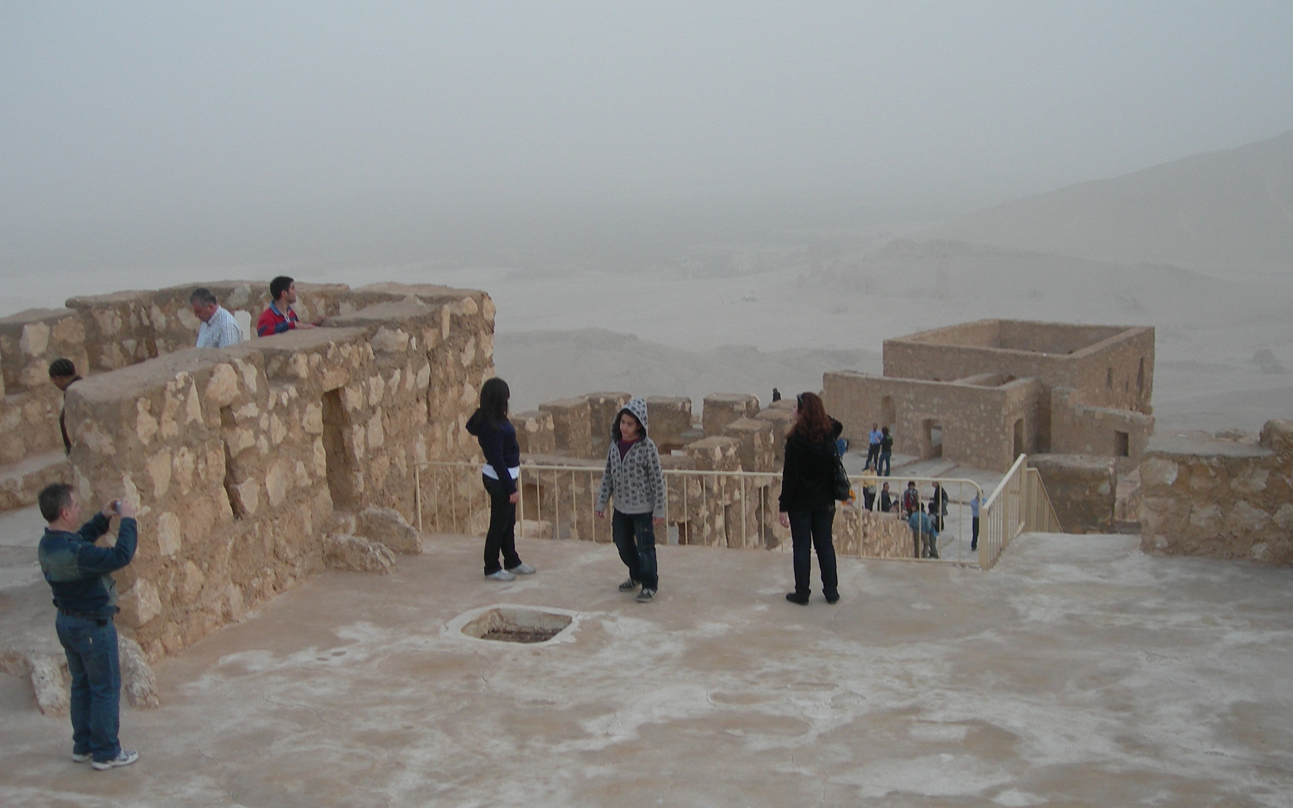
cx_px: 660
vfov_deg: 27.4
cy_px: 462
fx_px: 1656
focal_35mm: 47
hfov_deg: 42.6
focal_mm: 7.8
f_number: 2.8
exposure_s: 1/53.3
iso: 50
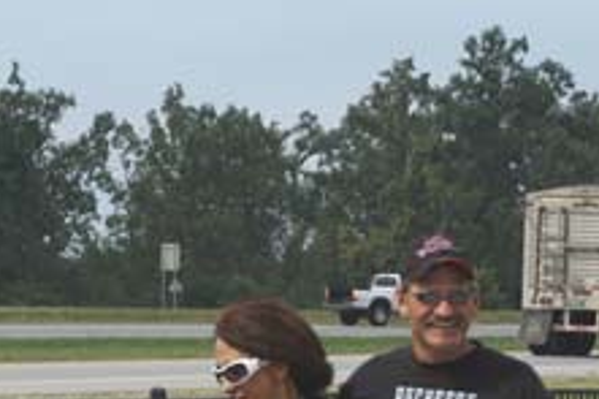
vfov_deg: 5.0
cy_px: 459
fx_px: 4506
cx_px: 369
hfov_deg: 7.6
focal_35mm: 271
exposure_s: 1/350
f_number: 6.7
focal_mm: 50
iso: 100
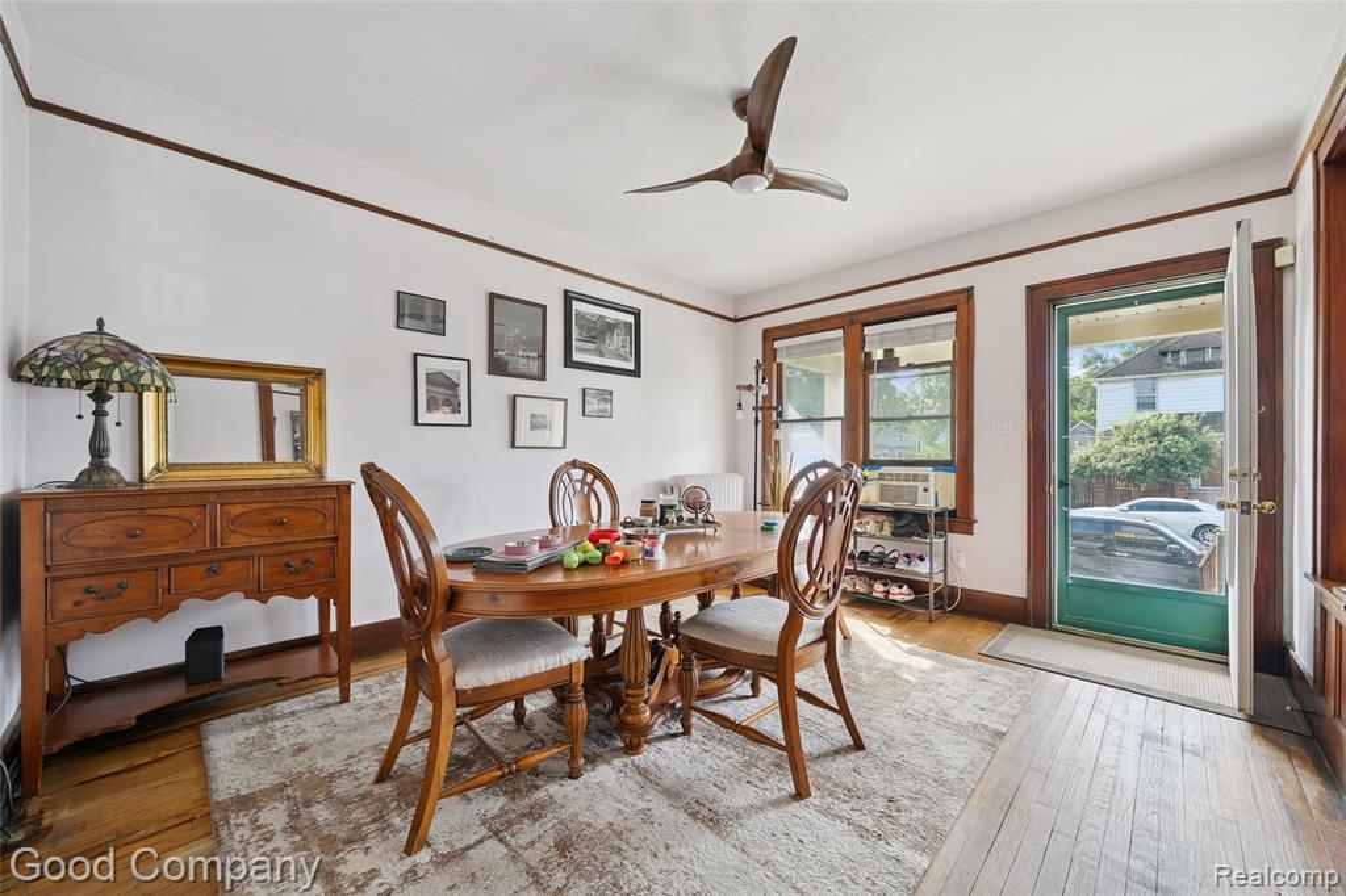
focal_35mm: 13
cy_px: 448
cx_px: 673
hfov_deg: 108.3
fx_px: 486
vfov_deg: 85.4
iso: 500
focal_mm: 13
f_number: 8
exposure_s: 1/20
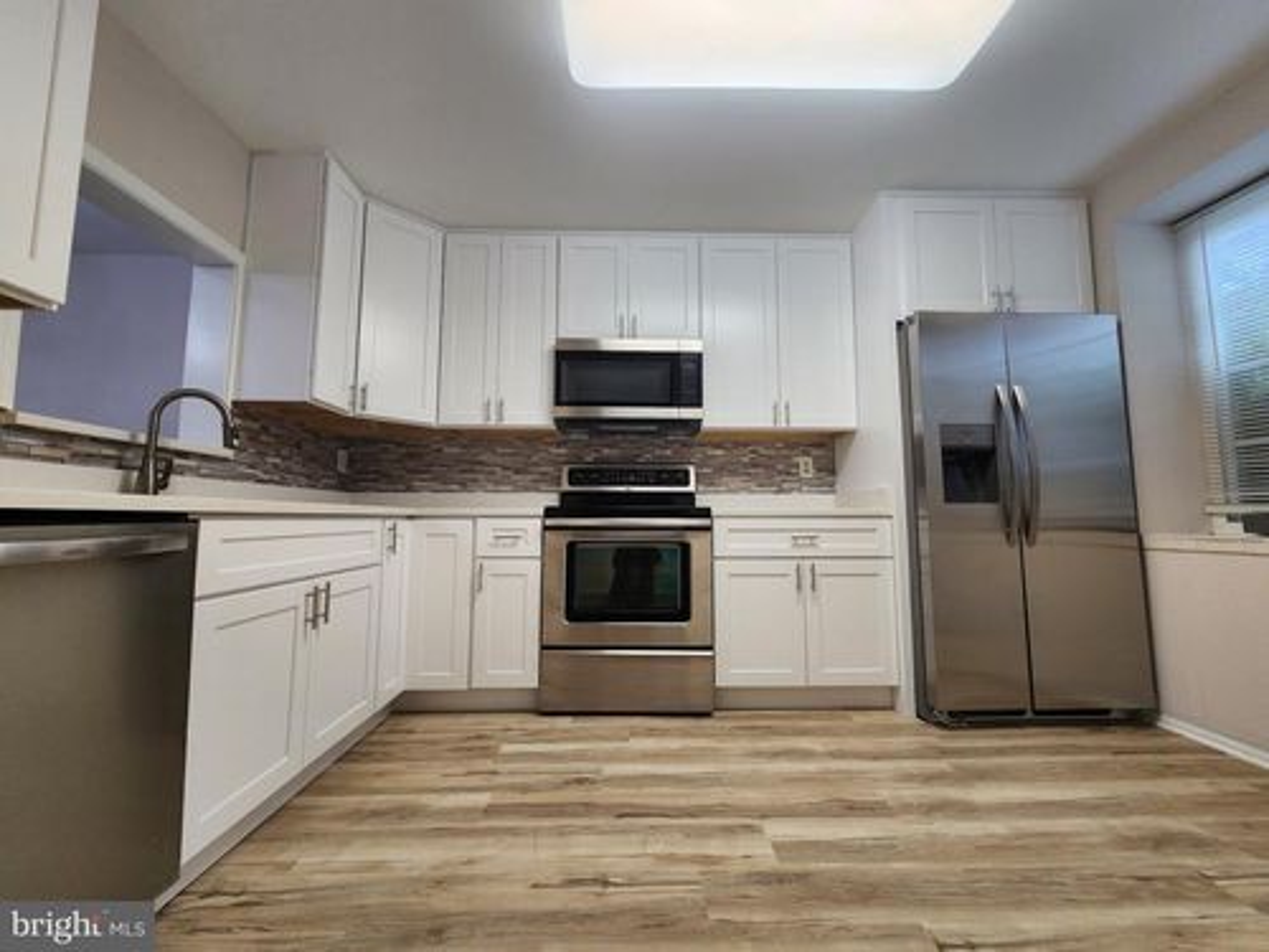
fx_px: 477
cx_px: 634
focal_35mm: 13
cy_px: 476
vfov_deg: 89.9
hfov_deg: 106.2
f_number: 2.2
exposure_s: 1/60
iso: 160
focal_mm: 2.2
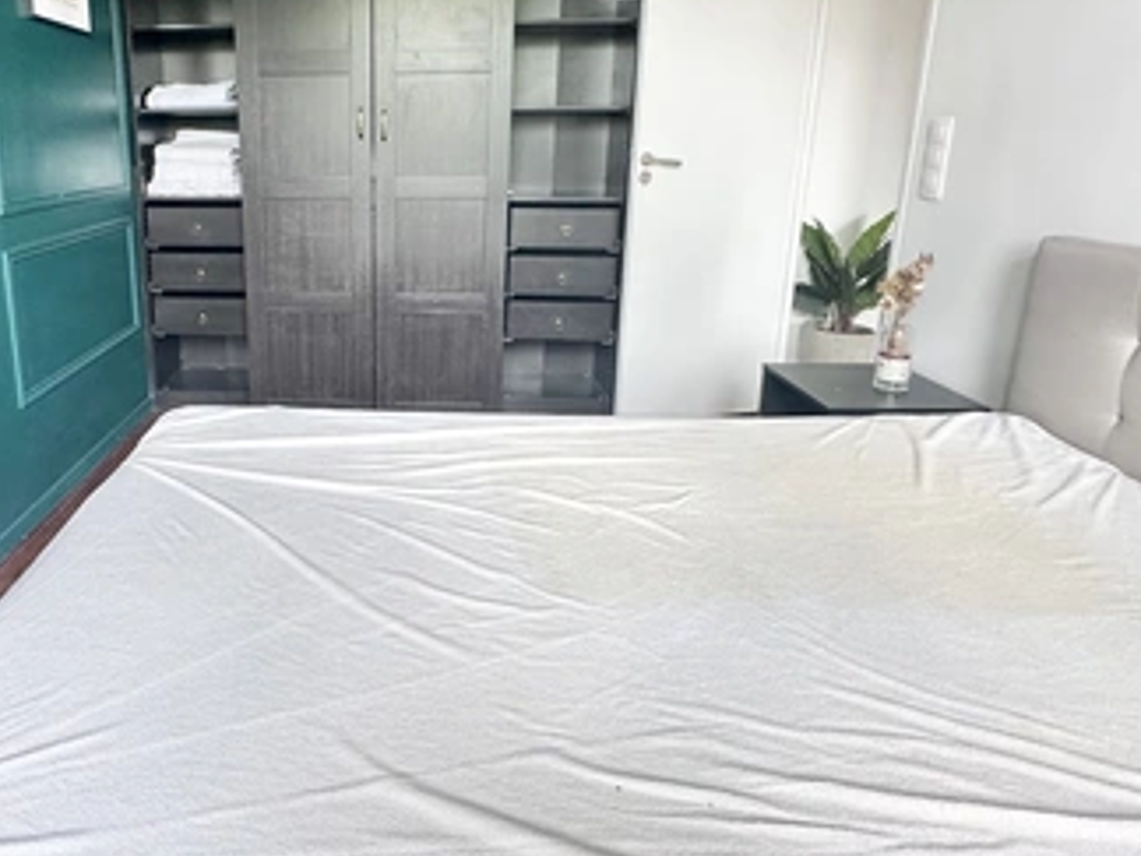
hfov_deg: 71.5
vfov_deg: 58.0
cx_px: 372
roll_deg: +0.0
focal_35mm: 23
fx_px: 758
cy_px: 314
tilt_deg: -12.8
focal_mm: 2.22
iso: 160
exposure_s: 1/99
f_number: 2.2
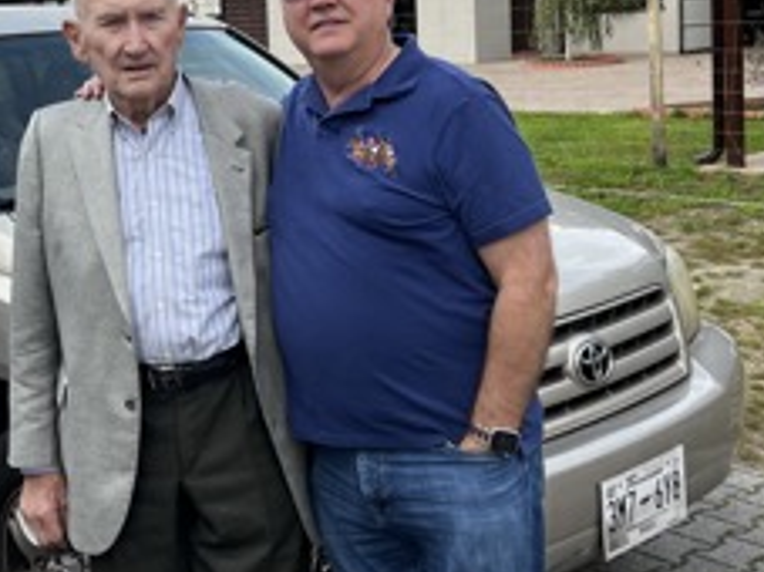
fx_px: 1213
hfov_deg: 34.2
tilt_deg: -6.7
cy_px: 145
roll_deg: +2.7
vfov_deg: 26.2
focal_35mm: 55
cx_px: 185
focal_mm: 5.7
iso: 50
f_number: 1.5
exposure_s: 1/1934
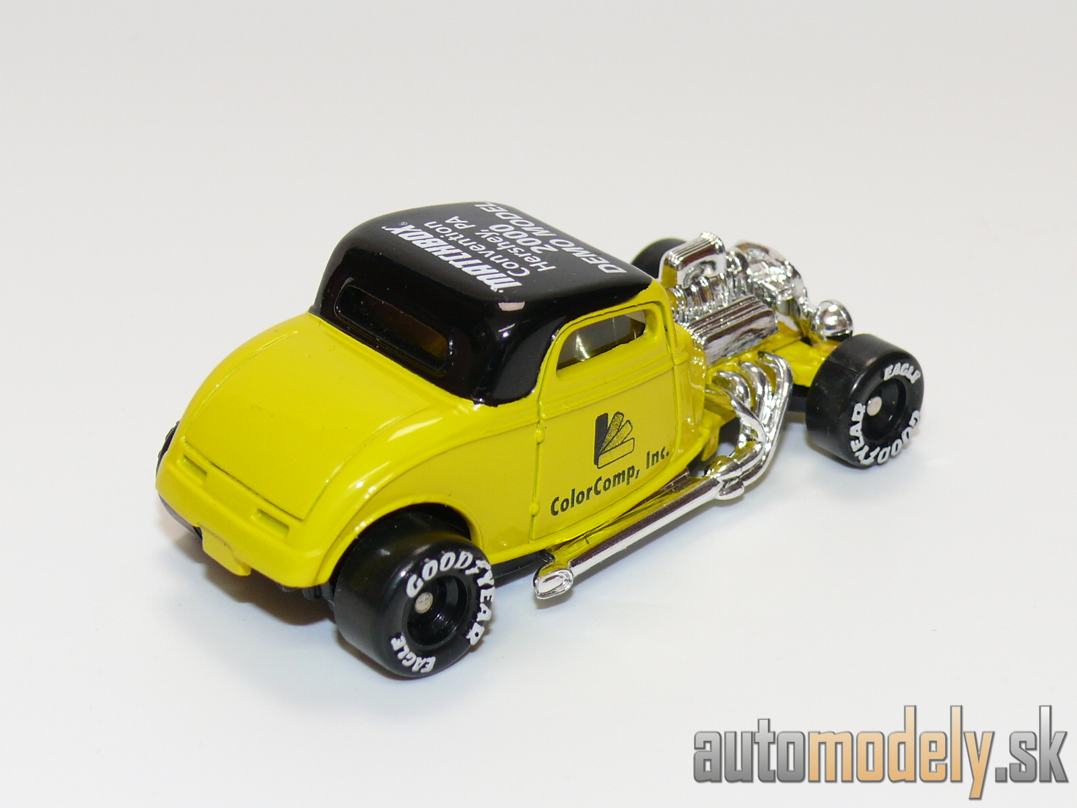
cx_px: 538
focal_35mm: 89
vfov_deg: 16.6
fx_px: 2769
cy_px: 404
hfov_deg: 22.0
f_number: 4
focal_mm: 12.5
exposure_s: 1/30
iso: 100
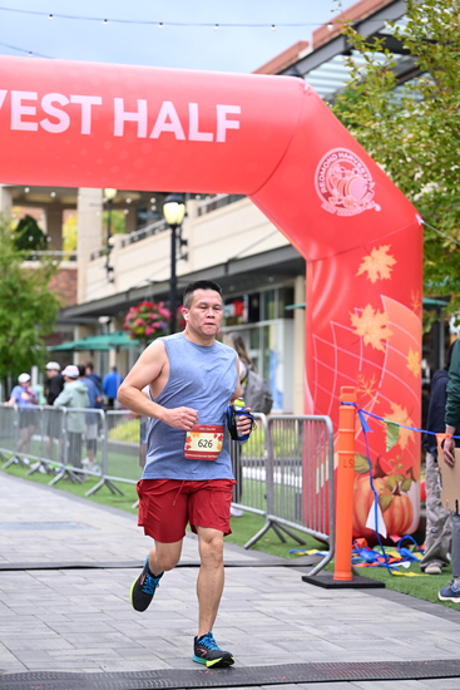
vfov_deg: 27.0
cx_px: 230
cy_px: 345
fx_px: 1436
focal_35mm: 75
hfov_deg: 18.2
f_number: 2.8
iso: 640
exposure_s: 1/2000
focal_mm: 75
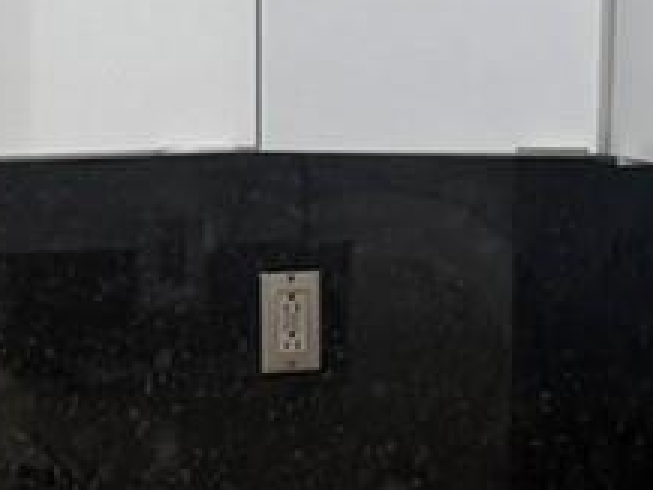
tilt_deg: -13.1
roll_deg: +1.4
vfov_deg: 8.2
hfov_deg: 11.0
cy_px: 806
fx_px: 3341
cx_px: -42
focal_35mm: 177
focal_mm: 6.76
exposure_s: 1/120
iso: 125
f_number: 1.78
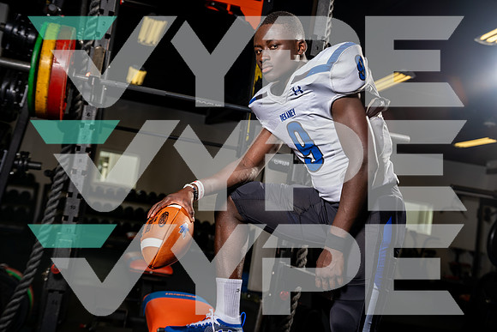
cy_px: 166
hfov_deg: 44.5
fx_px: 608
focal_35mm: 44
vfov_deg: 30.5
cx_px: 248
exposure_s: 1/250
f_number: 4.5
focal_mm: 44
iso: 100
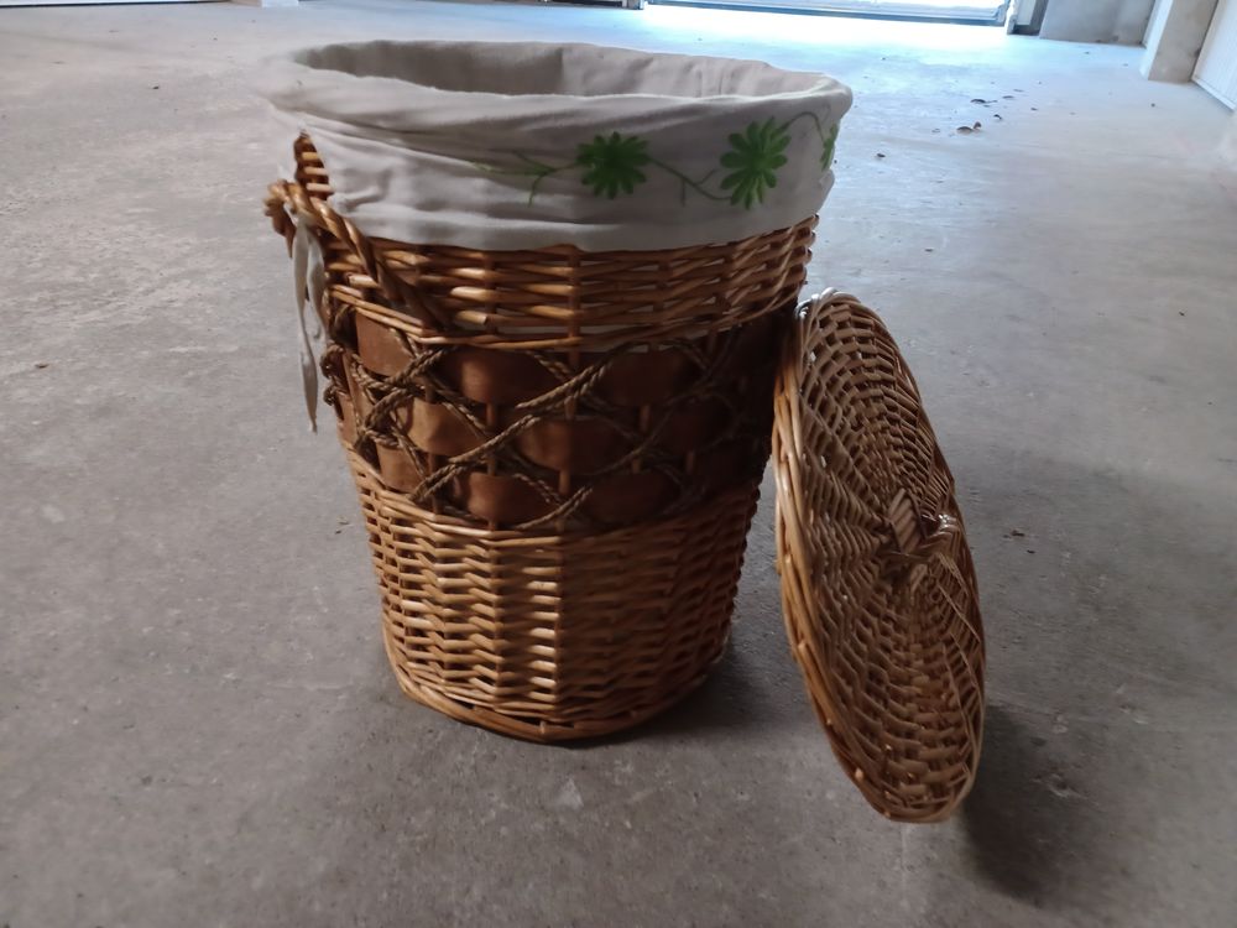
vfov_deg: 54.9
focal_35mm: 25
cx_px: 618
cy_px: 464
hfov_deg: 69.4
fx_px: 893
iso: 800
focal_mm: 4.6
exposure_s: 1/20
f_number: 1.8
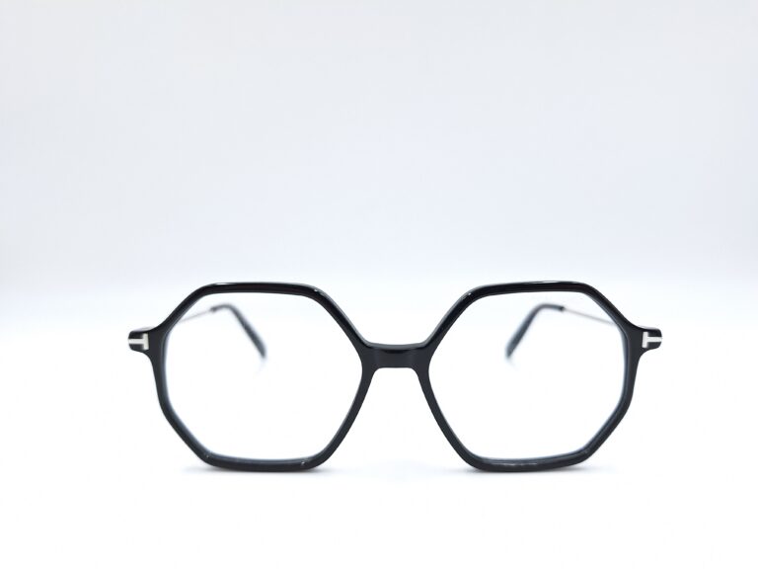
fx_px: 504
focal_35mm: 23
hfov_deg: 73.9
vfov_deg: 58.9
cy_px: 284
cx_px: 379
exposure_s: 1/100
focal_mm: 5.54
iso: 50
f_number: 1.8
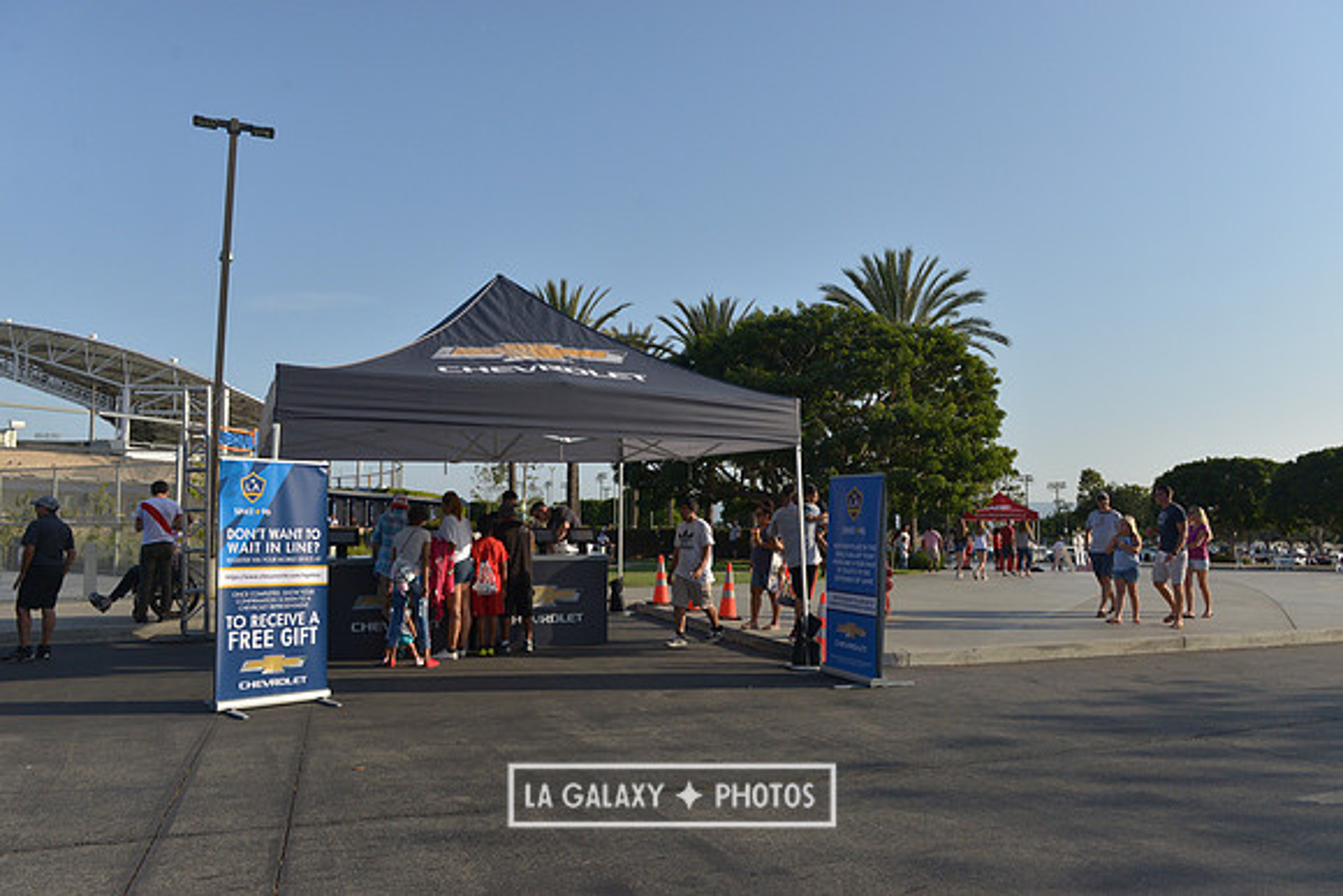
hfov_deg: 67.4
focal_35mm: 27
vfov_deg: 48.0
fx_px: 1007
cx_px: 672
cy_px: 448
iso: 1000
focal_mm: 27
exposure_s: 1/4000
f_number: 7.1
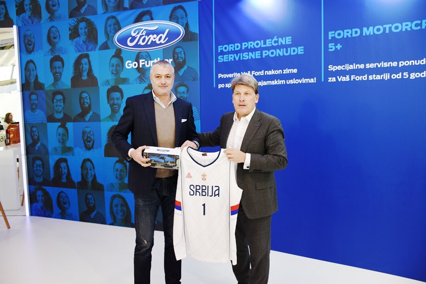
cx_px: 213
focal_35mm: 27
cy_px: 142
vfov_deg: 47.9
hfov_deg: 67.4
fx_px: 319
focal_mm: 18
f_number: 4.5
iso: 200
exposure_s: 1/40
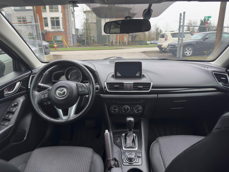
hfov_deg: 71.6
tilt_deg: -14.7
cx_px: 114
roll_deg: +2.0
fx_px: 159
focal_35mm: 24
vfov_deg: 56.8
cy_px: 86
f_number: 1.78
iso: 64
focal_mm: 6.76
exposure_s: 1/125
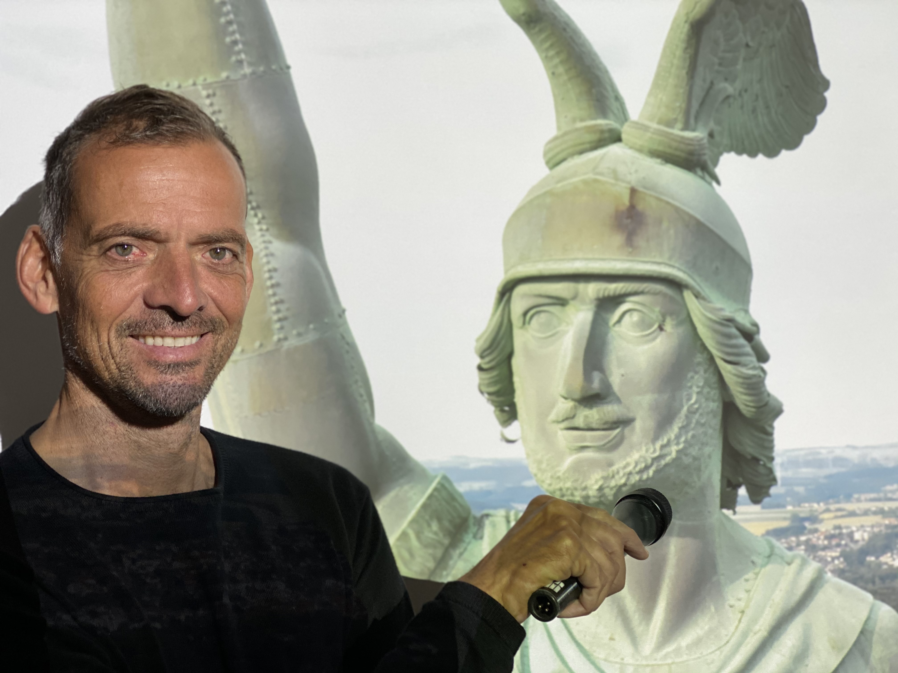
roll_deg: +0.3
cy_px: 336
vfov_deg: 28.0
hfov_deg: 36.8
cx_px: 449
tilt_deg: -1.2
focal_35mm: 52
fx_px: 1349
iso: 100
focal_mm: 6
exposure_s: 1/120
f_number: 2
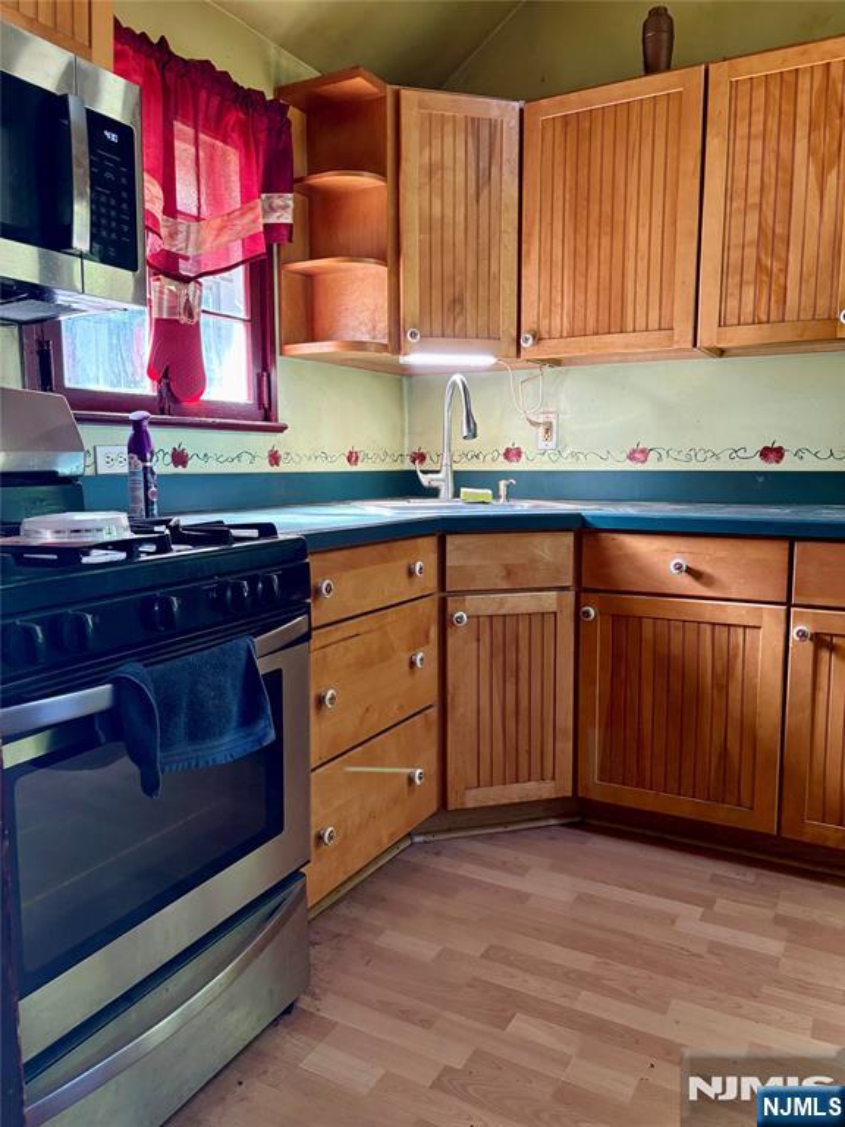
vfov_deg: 67.3
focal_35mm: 26
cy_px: 564
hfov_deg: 53.1
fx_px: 846
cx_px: 422
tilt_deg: -6.3
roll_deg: +0.0
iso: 200
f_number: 1.6
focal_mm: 5.96
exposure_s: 1/60
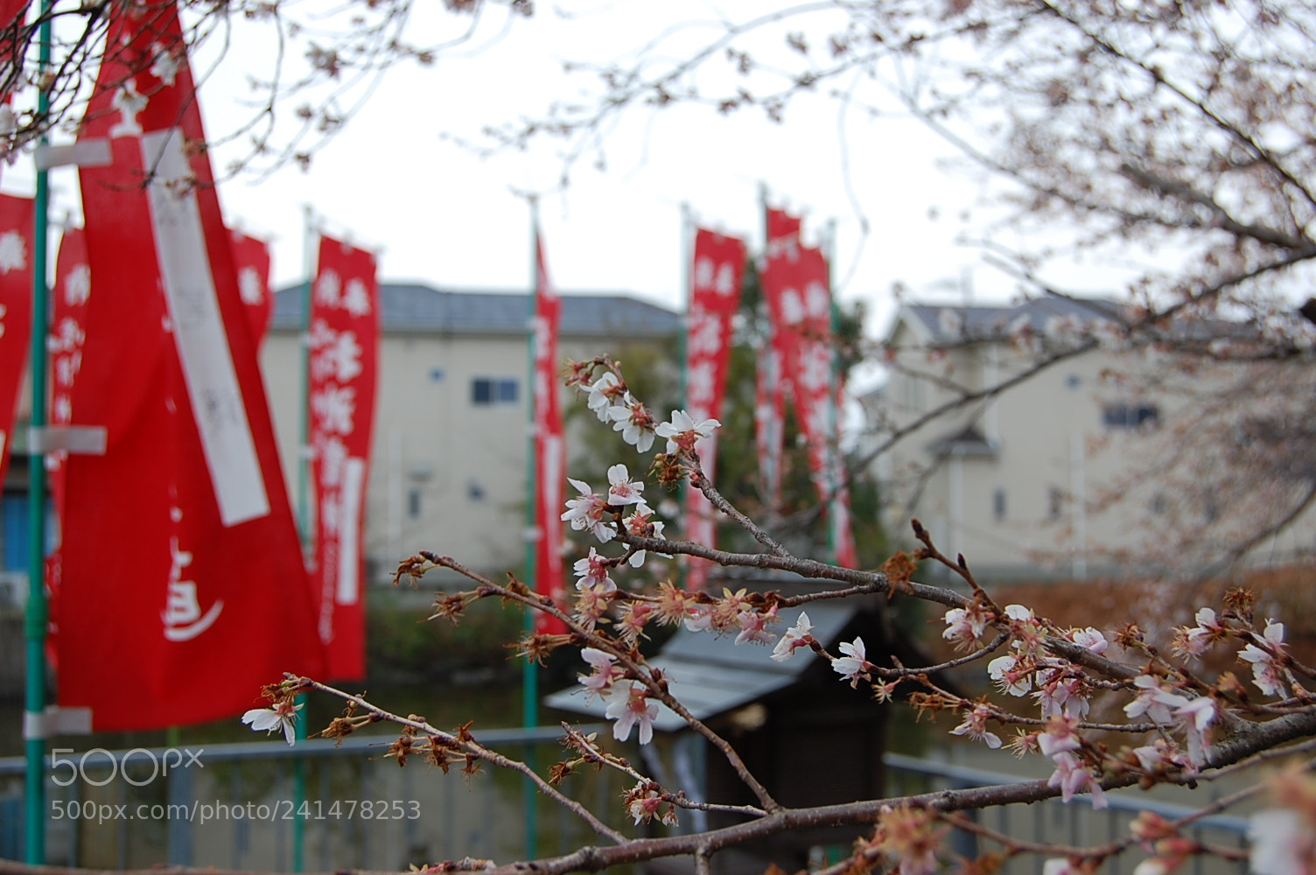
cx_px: 658
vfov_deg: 28.9
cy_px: 438
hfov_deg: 42.4
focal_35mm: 46
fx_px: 1698
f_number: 7.1
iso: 200
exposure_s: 1/200
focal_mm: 31
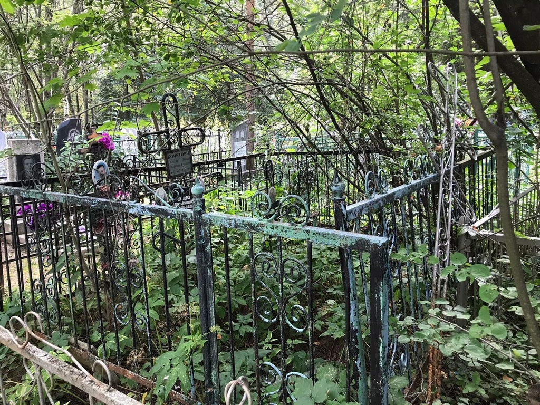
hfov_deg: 63.4
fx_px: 437
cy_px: 202
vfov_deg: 49.7
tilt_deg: -9.3
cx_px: 270
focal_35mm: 28
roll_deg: -0.3
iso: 25
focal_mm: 3.99
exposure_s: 1/33
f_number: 1.8
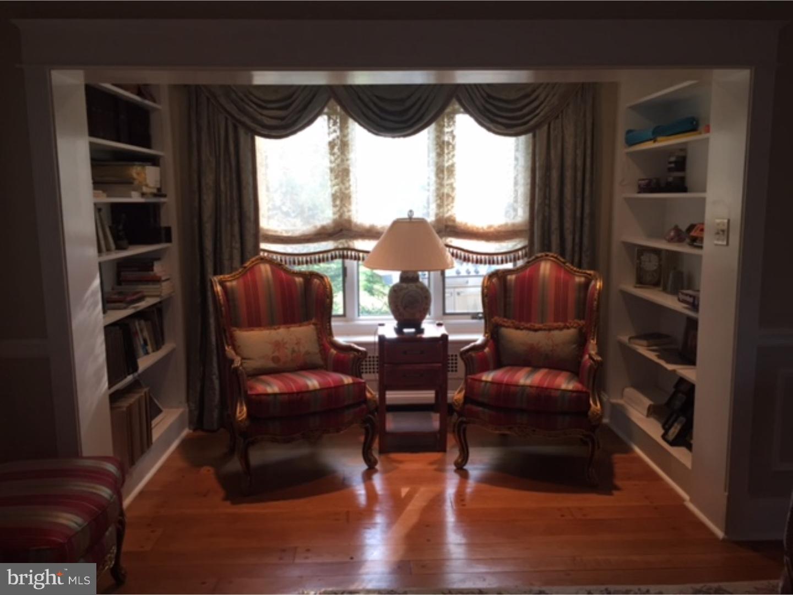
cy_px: 298
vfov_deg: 48.2
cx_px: 396
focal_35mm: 29
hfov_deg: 61.7
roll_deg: -0.2
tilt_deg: -8.9
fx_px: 664
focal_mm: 4.15
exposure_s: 1/30
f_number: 2.2
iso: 32
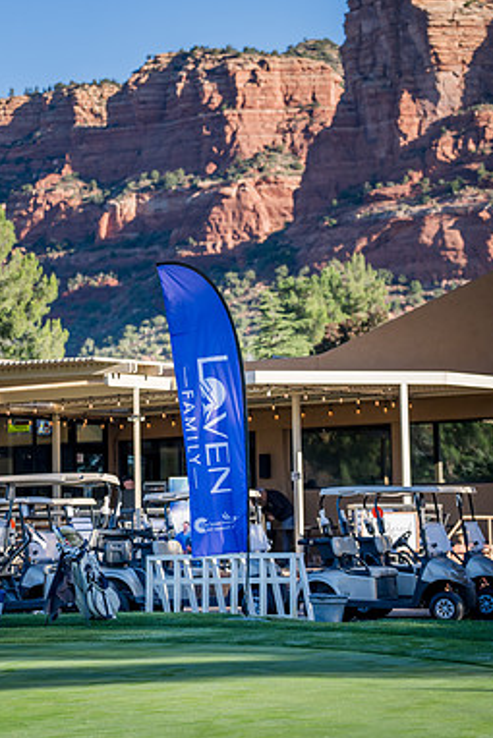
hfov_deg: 11.7
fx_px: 2401
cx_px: 240
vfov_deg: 17.5
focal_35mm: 117
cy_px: 323
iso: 400
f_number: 2.8
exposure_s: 1/4000
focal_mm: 99.4
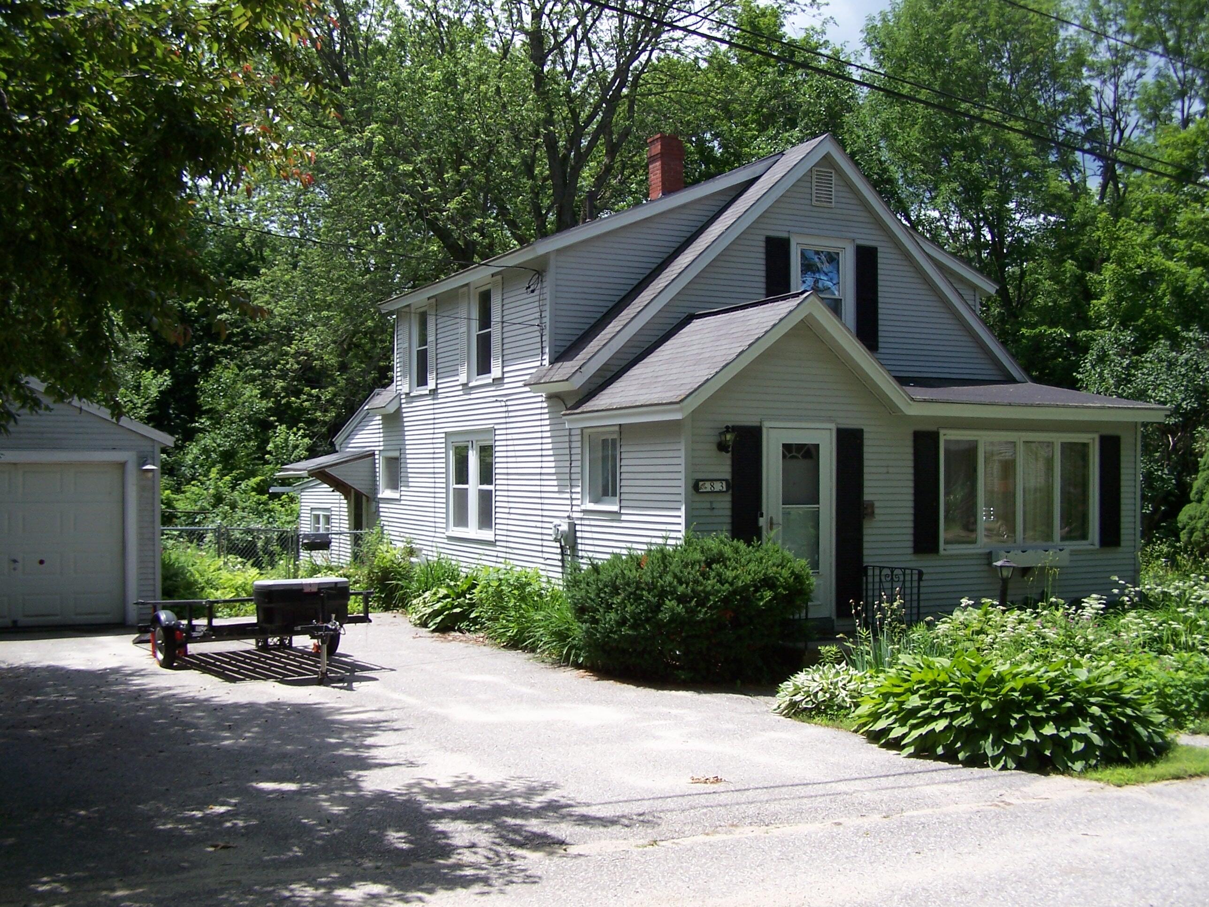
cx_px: 604
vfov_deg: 37.7
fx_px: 1327
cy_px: 454
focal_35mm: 38
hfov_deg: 49.0
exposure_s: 1/1000
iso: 80
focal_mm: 6.3
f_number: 2.8
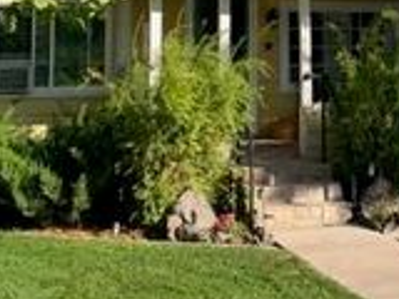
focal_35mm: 75
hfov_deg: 25.7
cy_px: -44
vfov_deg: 18.7
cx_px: 299
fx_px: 864
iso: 80
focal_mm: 6.93
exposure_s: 1/2577
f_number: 1.8
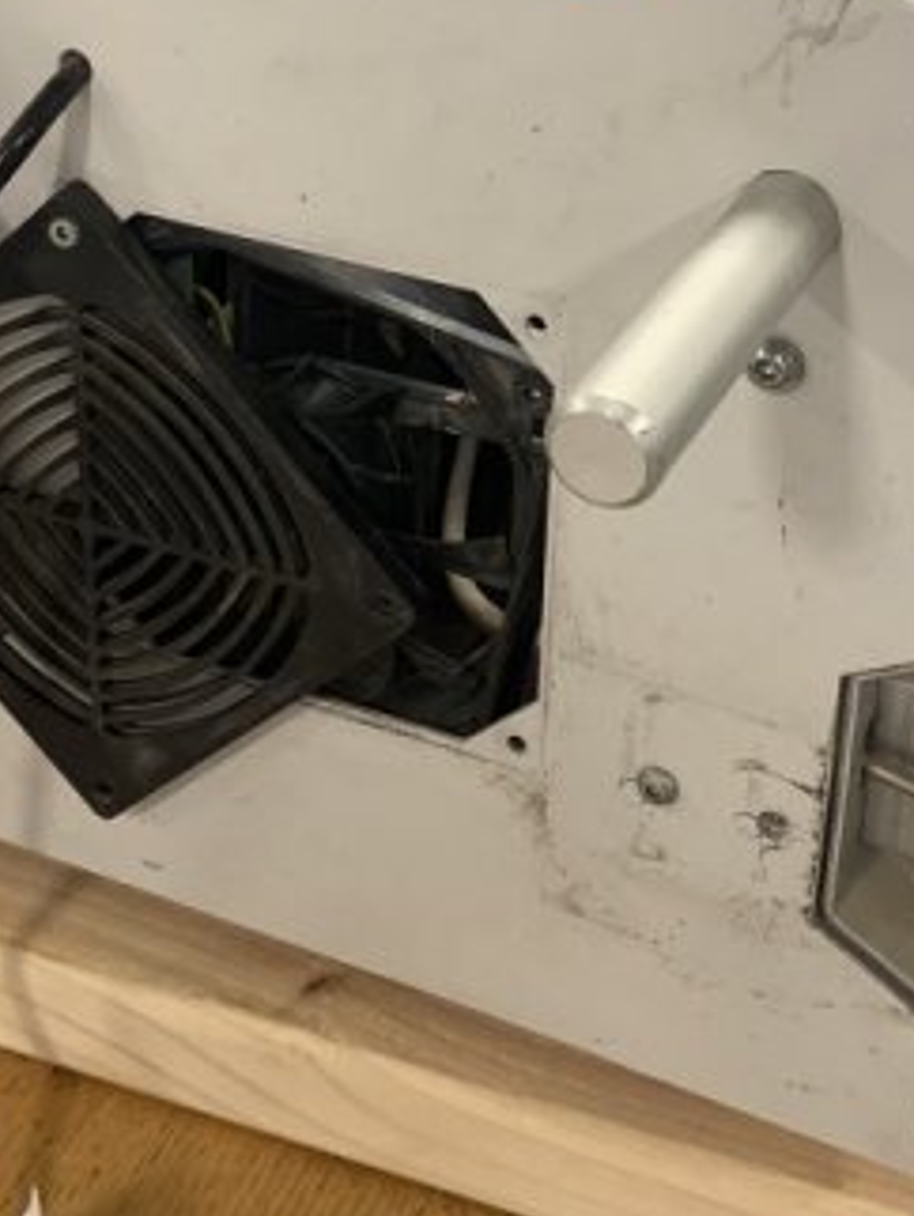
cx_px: 567
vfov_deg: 30.2
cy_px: 193
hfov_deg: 23.6
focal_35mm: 62
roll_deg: -2.3
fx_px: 2180
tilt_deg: -26.0
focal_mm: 4.25
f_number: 1.8
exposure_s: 1/60
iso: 100
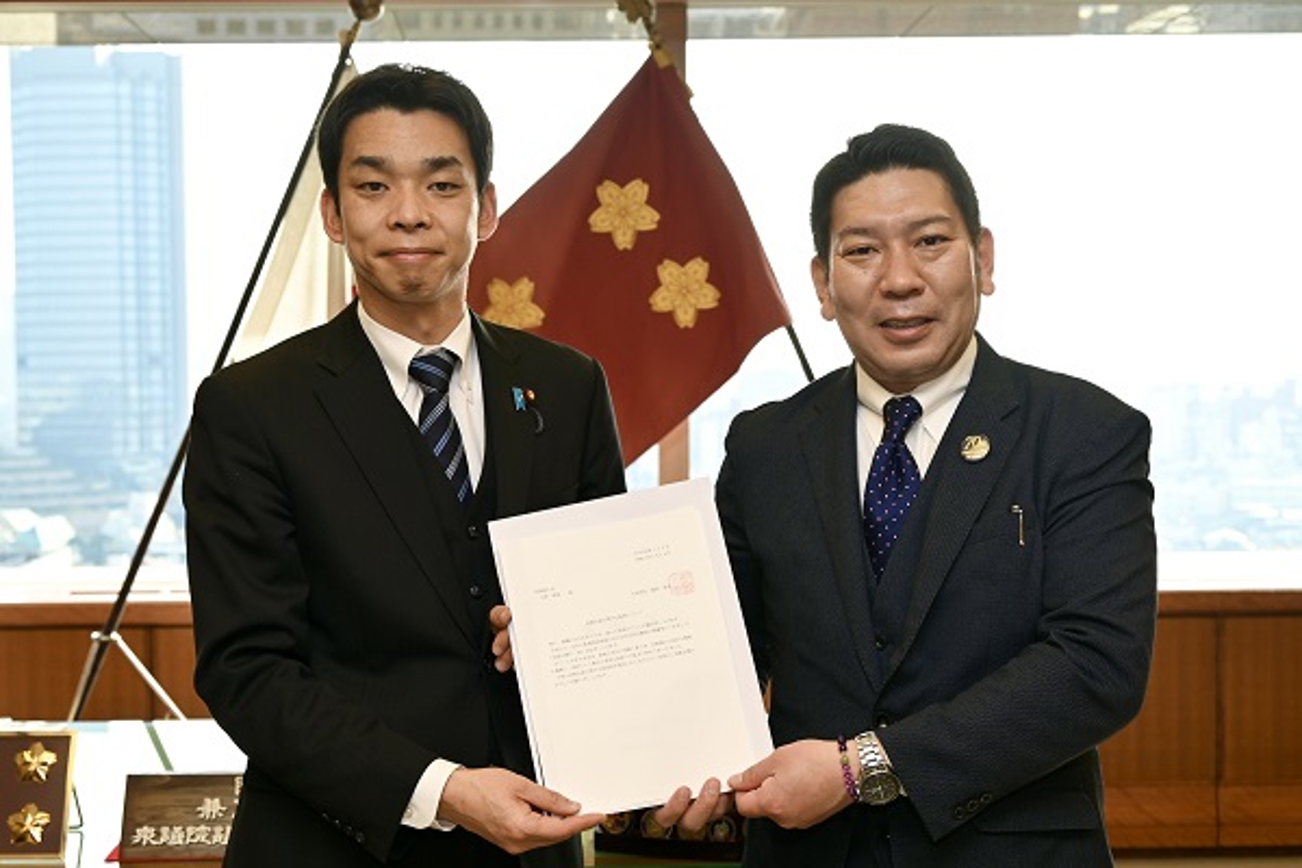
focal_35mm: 39
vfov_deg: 34.2
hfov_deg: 49.6
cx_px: 651
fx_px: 1410
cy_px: 434
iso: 140
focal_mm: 39
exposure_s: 1/125
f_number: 5.6
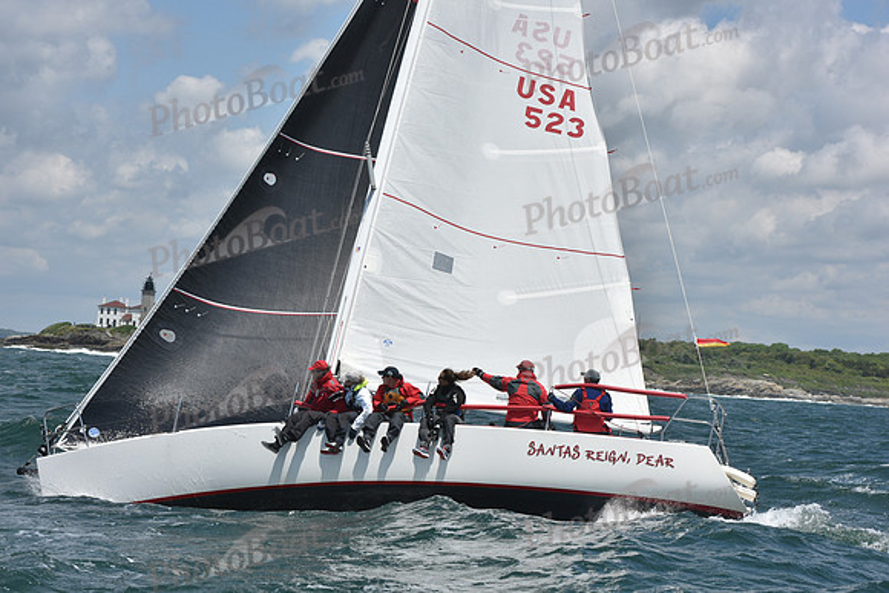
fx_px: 2124
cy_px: 296
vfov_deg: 15.9
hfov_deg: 23.6
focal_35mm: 86
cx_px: 444
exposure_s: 1/1250
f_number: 9
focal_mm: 86
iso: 250
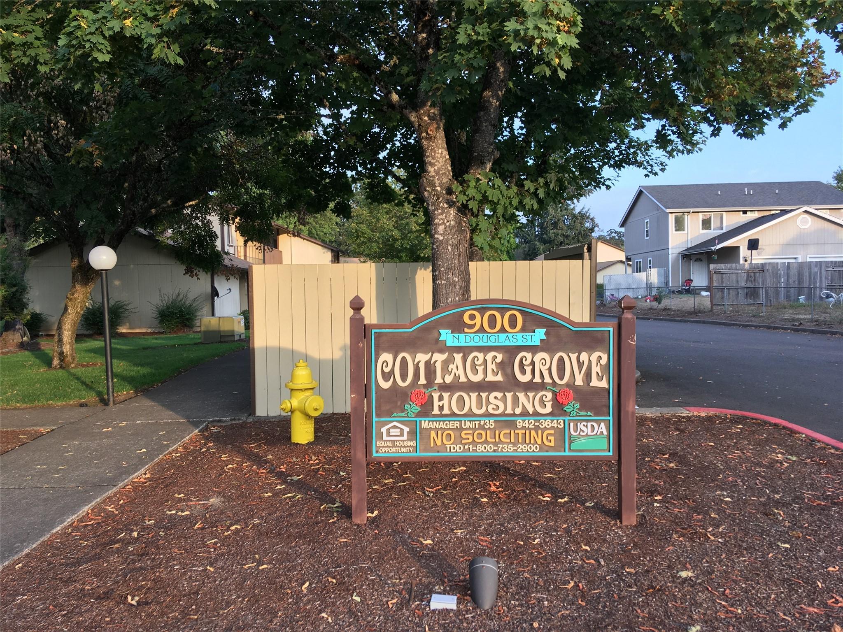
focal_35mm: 29
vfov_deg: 48.2
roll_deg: +1.9
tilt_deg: -2.8
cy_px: 316
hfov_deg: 61.7
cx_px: 422
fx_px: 706
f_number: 2.2
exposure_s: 1/133
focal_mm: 4.15
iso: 25
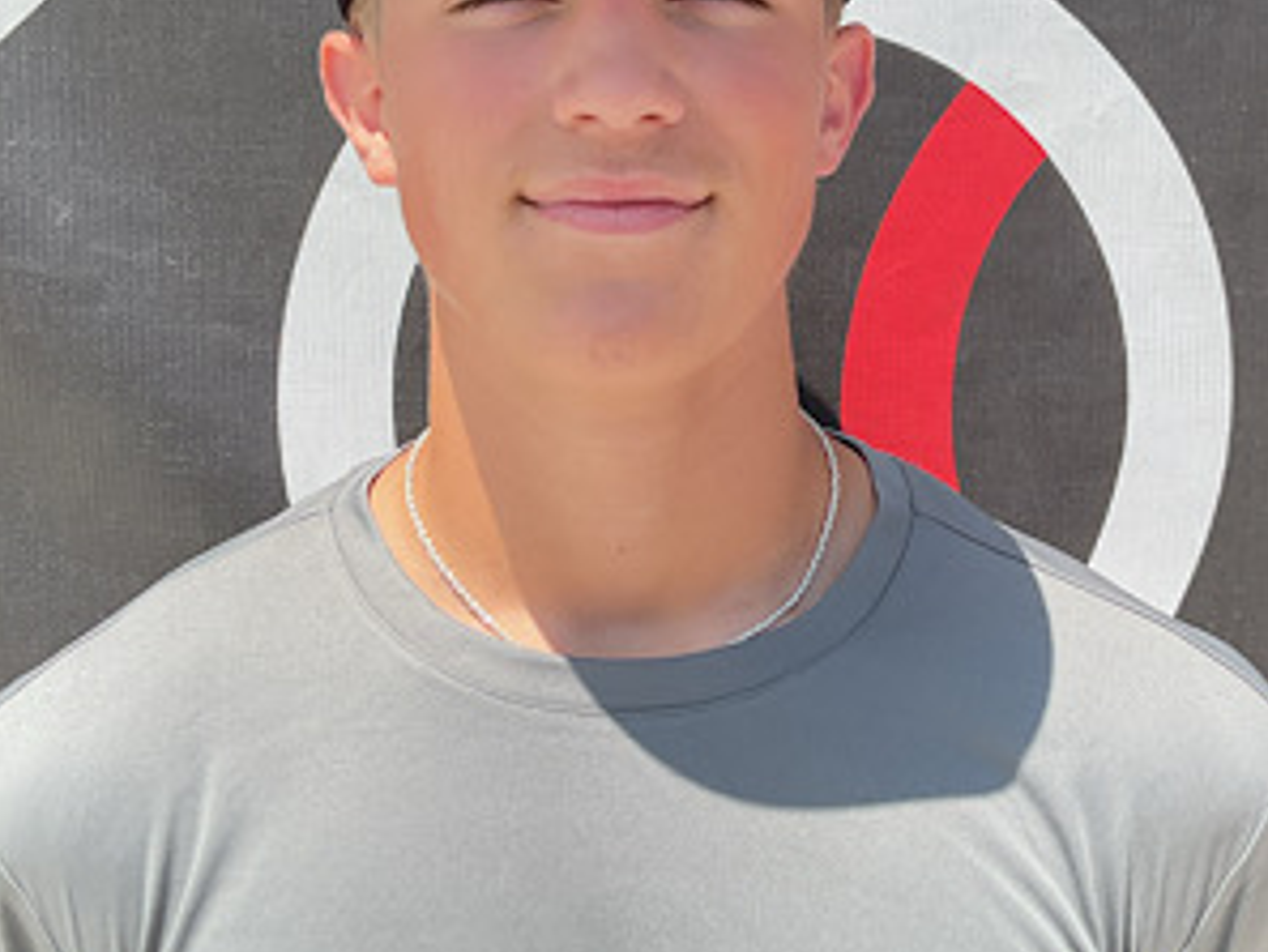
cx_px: 632
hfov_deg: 47.8
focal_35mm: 39
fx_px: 1429
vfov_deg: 36.8
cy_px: 401
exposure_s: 1/1250
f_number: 1.8
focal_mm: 3
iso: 16
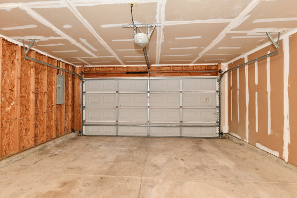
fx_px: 140
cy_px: 101
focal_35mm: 17
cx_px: 145
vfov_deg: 70.4
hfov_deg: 93.3
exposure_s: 1/60
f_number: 6.3
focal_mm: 14
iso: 640
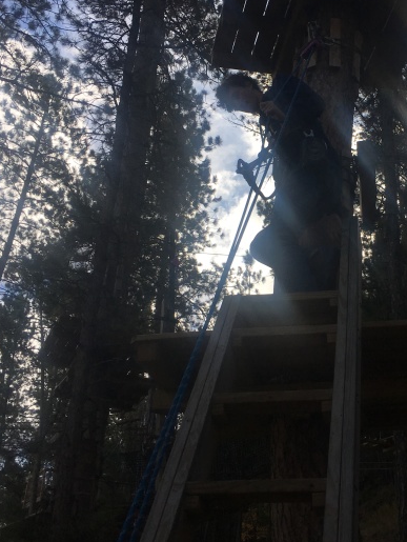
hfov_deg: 29.6
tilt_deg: +30.8
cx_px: 325
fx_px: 752
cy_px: 239
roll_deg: +1.9
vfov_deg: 39.6
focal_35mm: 48
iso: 25
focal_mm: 4.15
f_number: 2.2
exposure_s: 1/2079
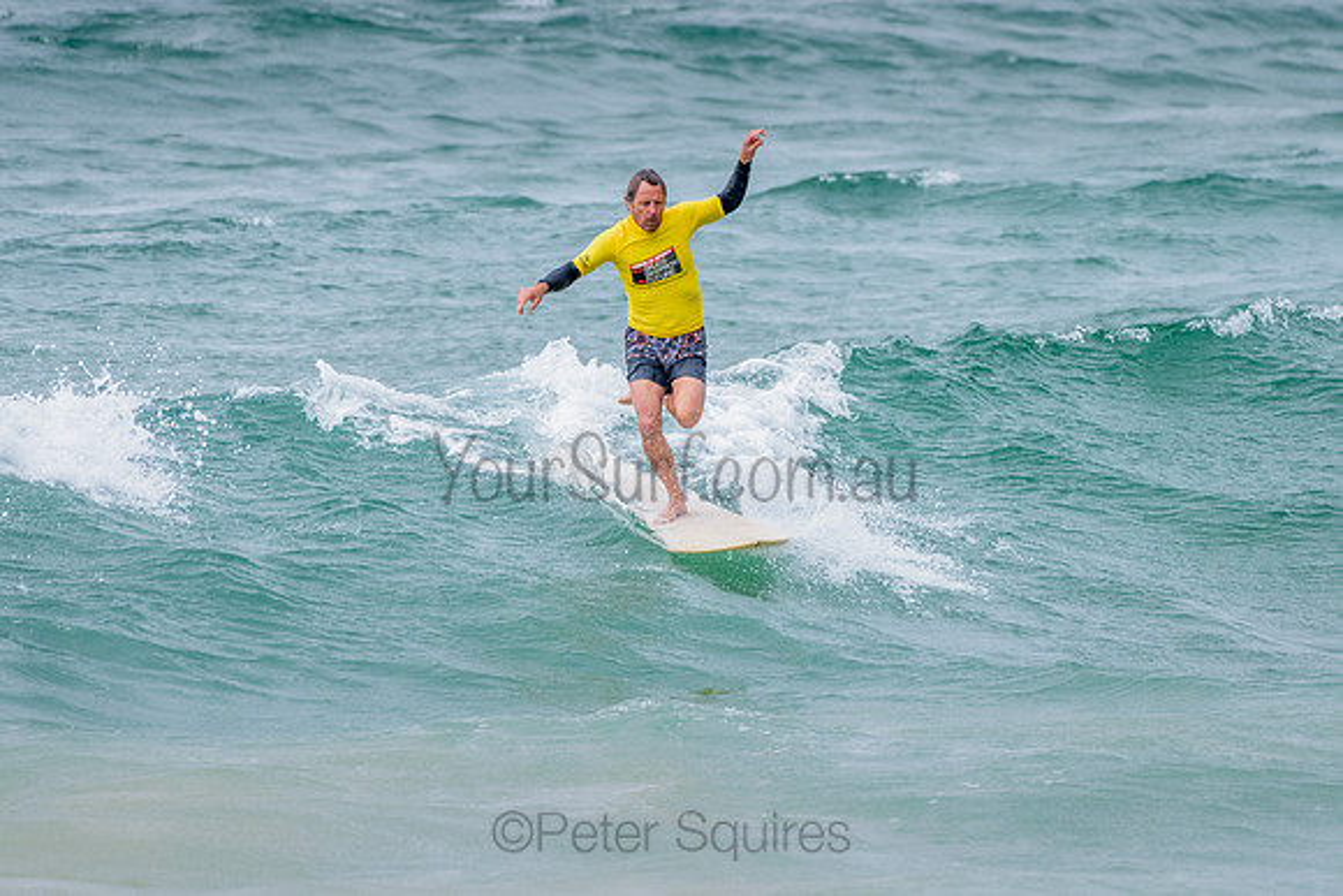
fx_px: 22874
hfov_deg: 3.4
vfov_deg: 2.2
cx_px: 699
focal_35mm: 613
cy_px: 454
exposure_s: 1/2000
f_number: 5.6
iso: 1100
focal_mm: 500
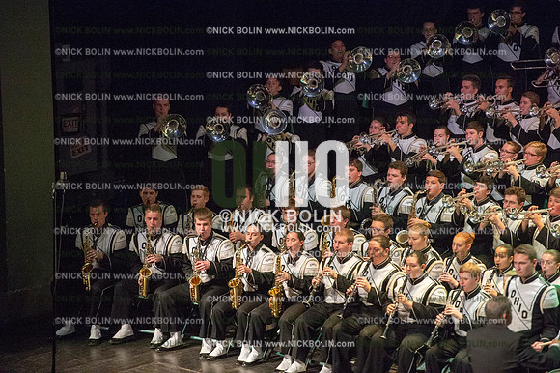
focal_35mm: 200
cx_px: 280
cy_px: 186
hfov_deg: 10.3
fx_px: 3109
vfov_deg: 6.9
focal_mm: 200
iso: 8000
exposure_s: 1/1600
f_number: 2.8
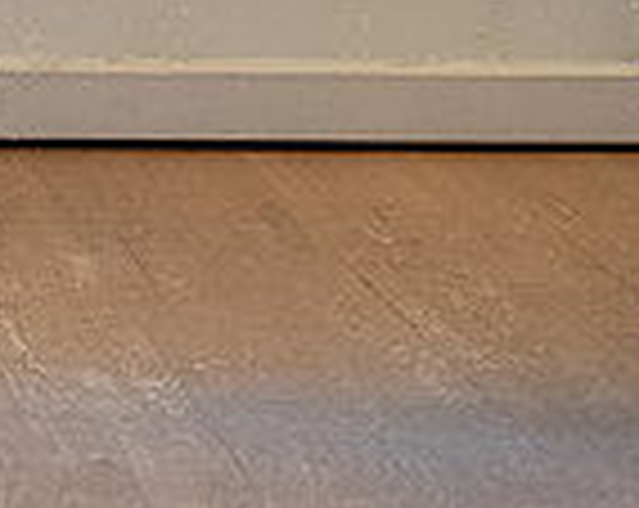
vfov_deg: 4.5
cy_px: -212
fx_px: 6417
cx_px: -472
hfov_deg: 5.6
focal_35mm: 340
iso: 1600
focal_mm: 75
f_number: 2.8
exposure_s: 1/200
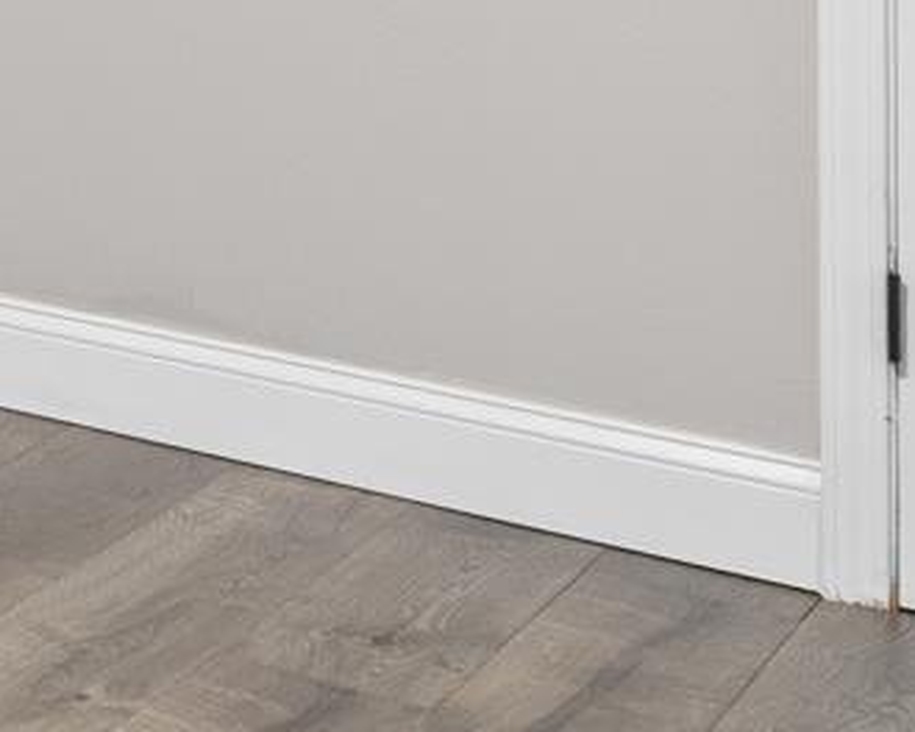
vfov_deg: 13.1
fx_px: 2897
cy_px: -555
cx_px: -1421
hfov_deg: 12.8
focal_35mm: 107
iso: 320
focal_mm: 10
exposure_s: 1.3
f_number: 8
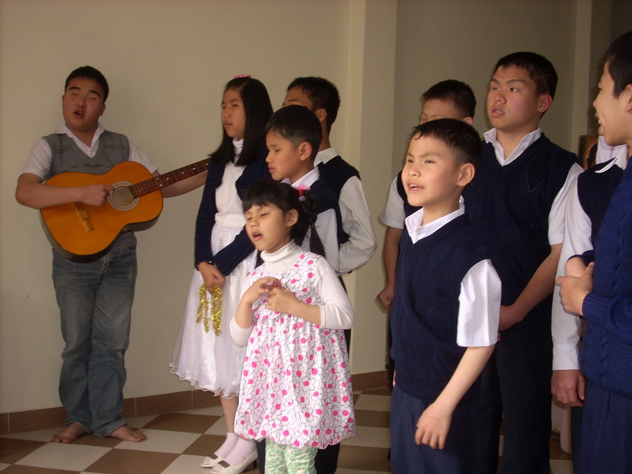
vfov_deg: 31.5
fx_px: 840
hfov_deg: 41.2
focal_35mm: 46
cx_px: 316
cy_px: 237
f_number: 3.1
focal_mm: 7.6
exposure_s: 1/30
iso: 64
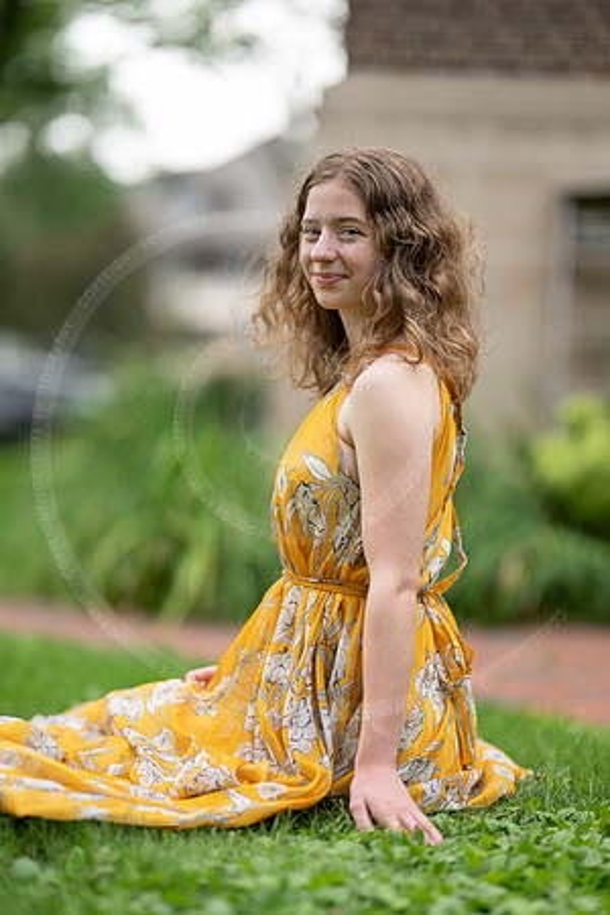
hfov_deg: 16.1
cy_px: 458
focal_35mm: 85
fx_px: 2160
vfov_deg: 23.9
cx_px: 305
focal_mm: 85
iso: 80
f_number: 1.2
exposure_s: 1/800
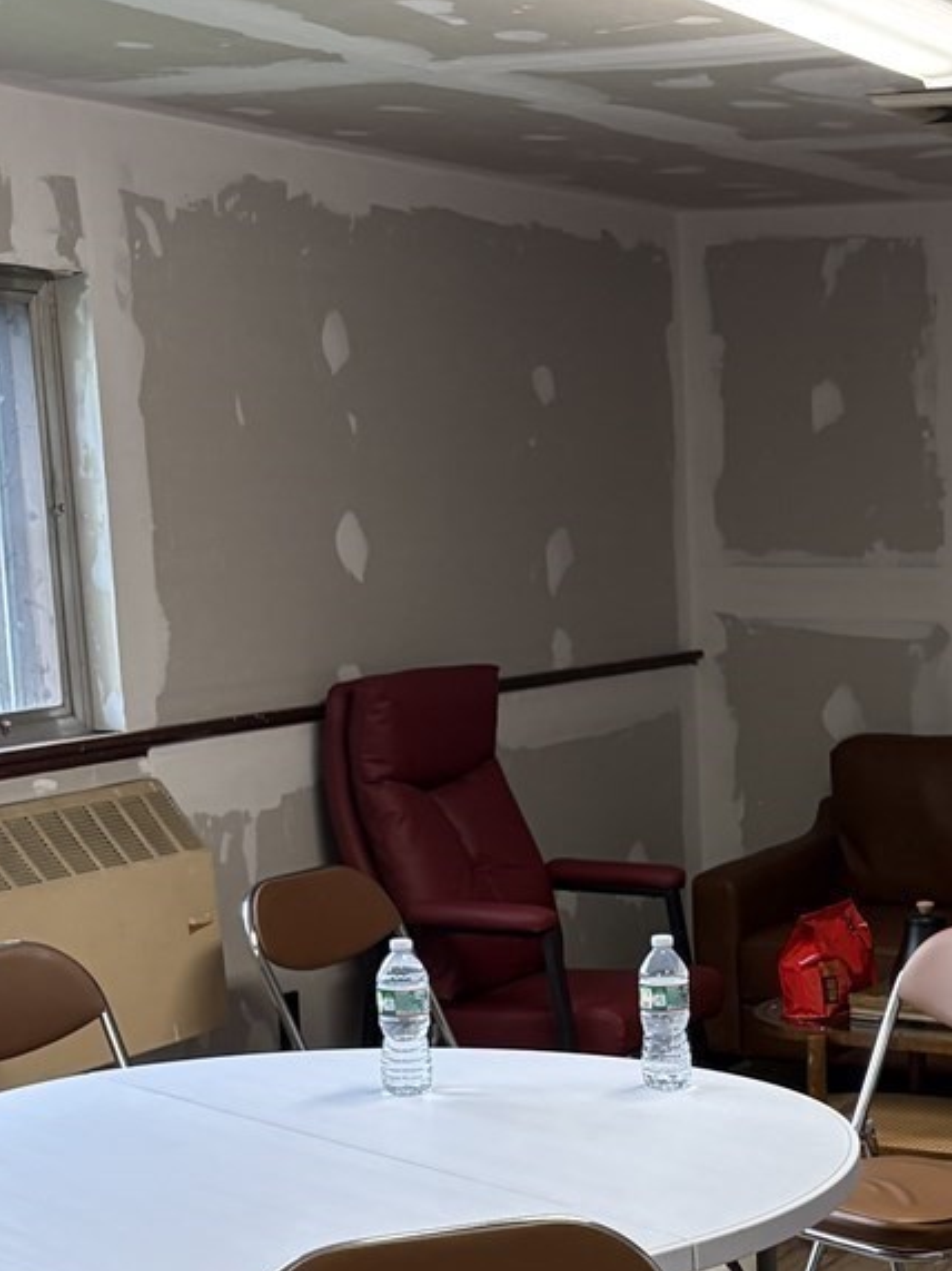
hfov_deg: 20.5
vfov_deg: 26.8
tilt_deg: -14.2
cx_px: 901
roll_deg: +0.4
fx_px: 2568
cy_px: 1155
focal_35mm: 70
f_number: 1.6
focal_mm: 5.96
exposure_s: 1/60
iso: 125
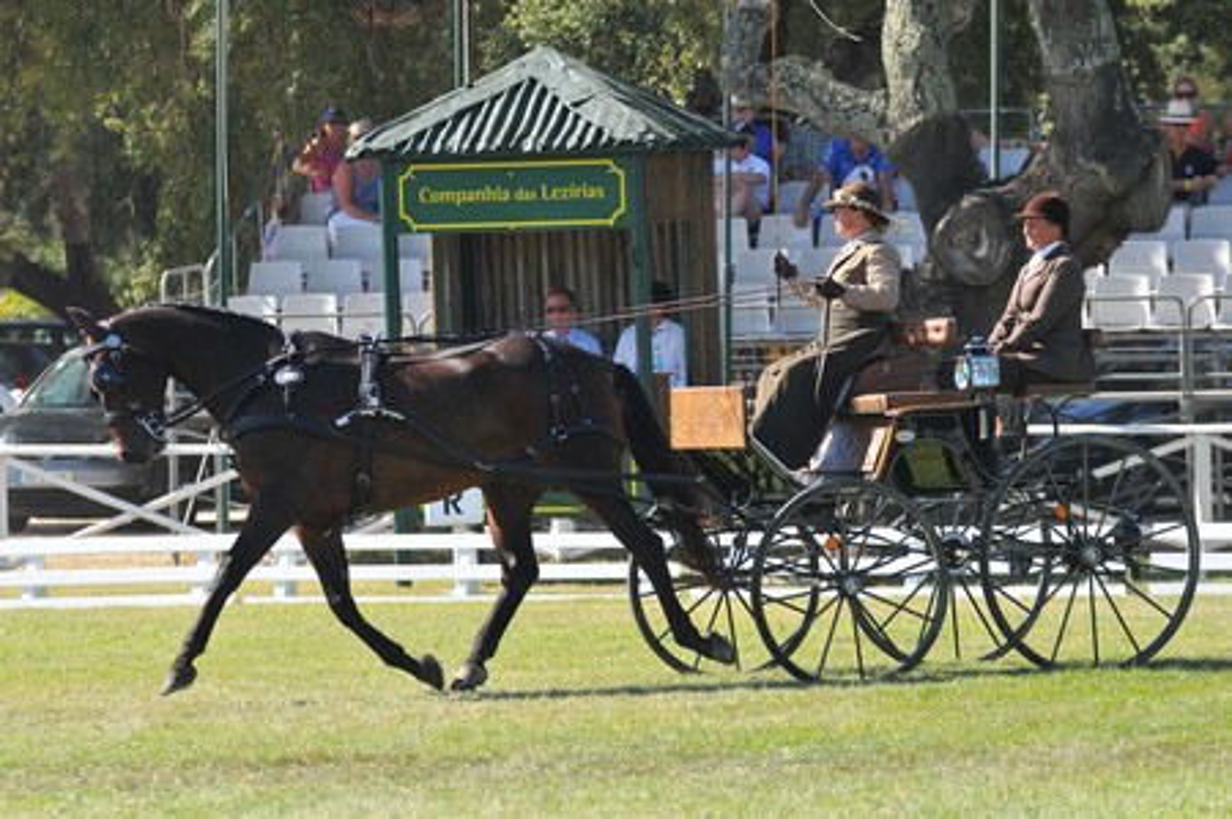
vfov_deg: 5.1
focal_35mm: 270
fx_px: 9230
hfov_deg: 7.6
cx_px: 616
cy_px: 410
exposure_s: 1/640
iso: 320
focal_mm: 180
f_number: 5
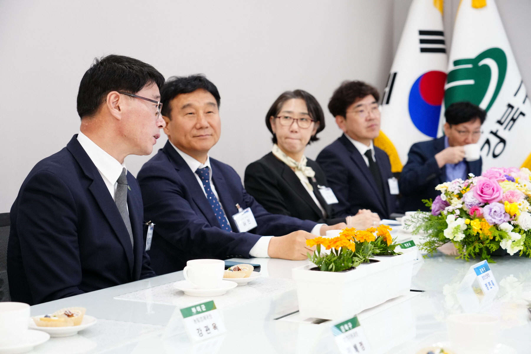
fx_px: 973
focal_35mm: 66
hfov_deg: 30.5
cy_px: 177
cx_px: 266
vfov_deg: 20.6
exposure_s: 1/125
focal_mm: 66
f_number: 4.5
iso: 2500
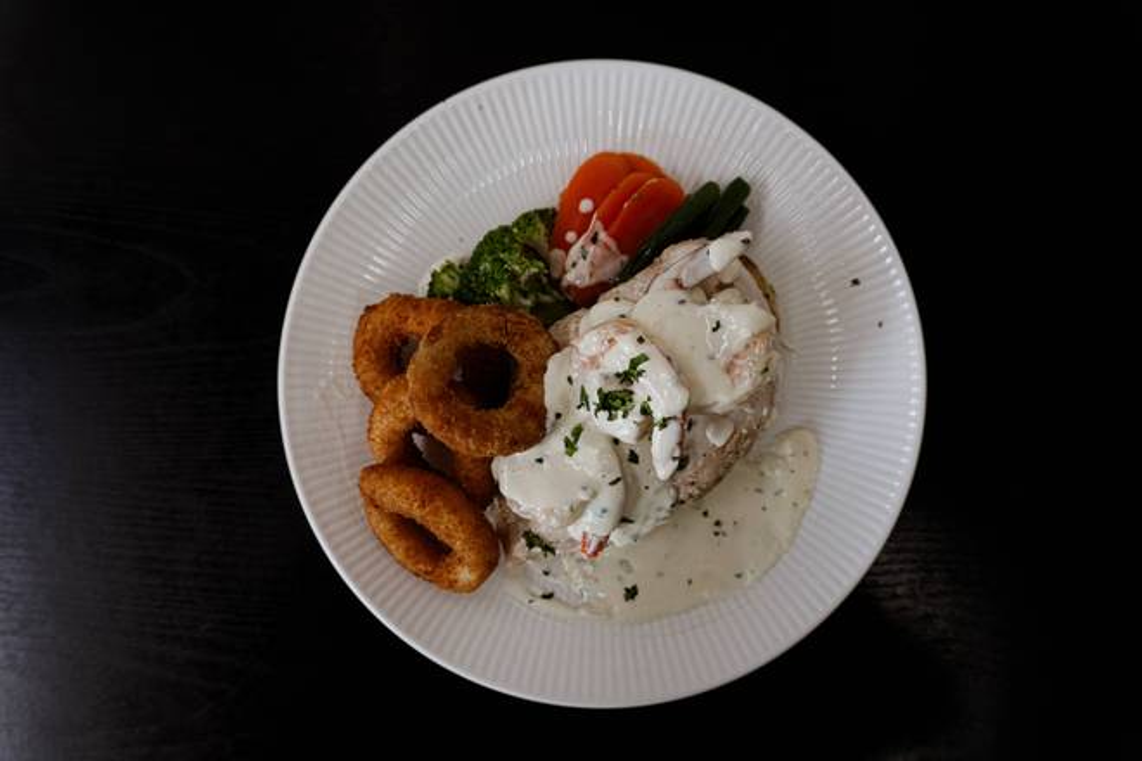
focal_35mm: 24
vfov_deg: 53.1
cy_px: 380
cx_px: 571
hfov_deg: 73.7
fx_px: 761
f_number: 5.6
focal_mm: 16
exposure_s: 1/30
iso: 100
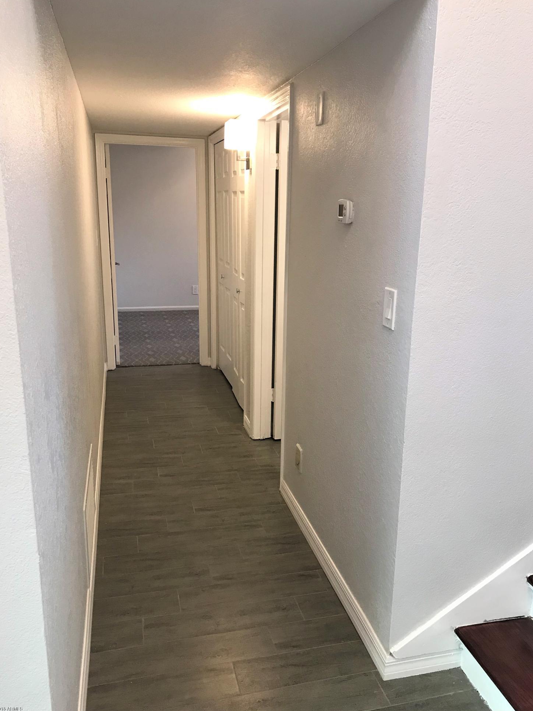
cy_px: 364
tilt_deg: -14.4
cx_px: 270
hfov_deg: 48.2
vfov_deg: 61.7
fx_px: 595
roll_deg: -0.7
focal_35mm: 29
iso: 40
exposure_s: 1/20
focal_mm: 3.99
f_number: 1.8
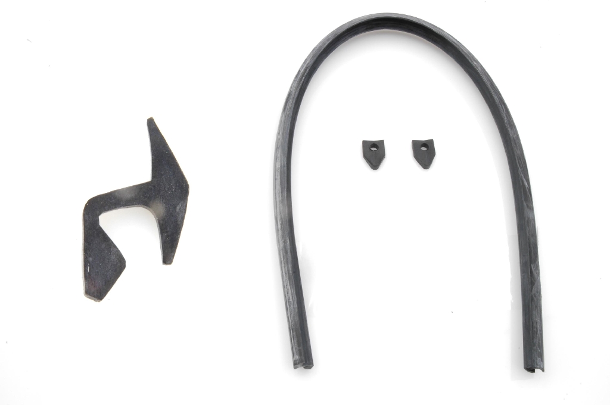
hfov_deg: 48.0
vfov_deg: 32.9
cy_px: 202
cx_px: 305
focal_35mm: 40
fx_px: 685
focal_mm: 27
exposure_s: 1
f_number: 25
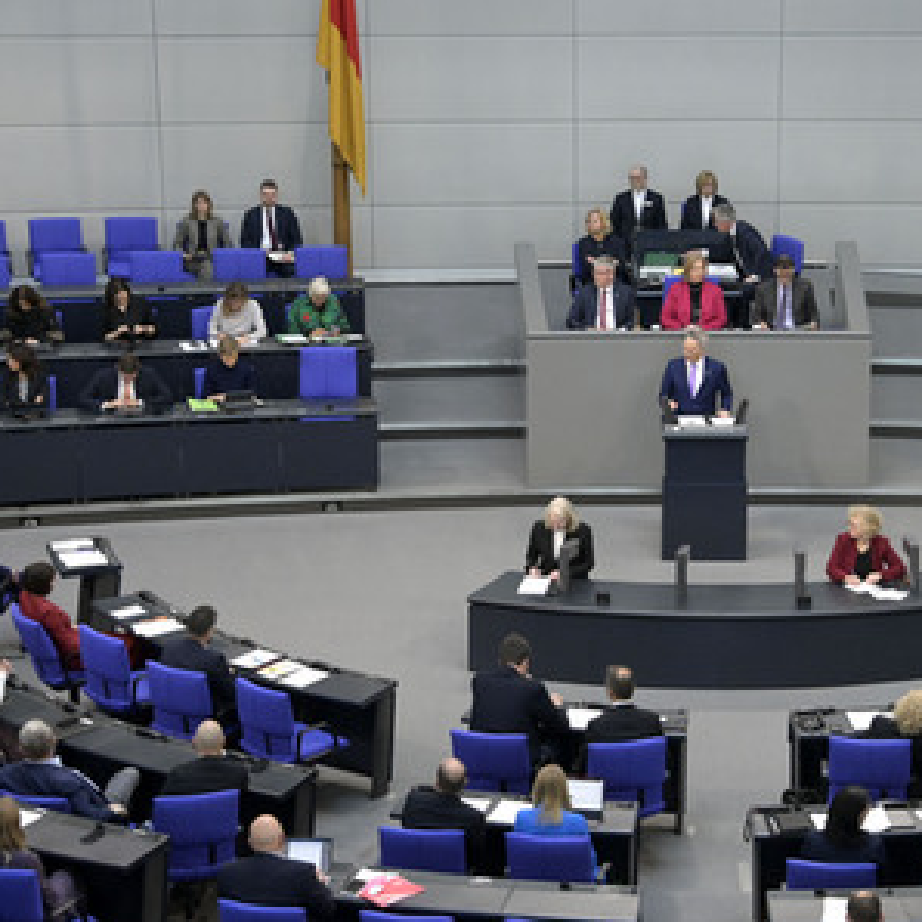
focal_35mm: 90
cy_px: 461
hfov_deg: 19.2
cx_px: 667
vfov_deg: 19.3
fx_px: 2712
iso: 10000
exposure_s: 1/500
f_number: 5.6
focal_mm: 70
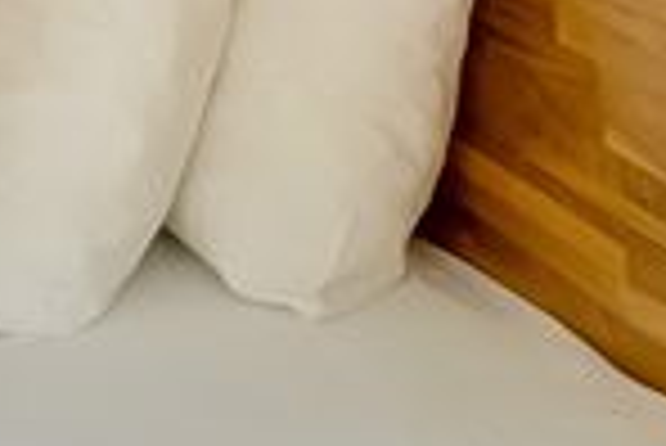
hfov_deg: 11.4
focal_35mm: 111
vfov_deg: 12.3
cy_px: 50
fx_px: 2055
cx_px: -1296
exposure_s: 1/6
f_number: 11
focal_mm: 16
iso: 640
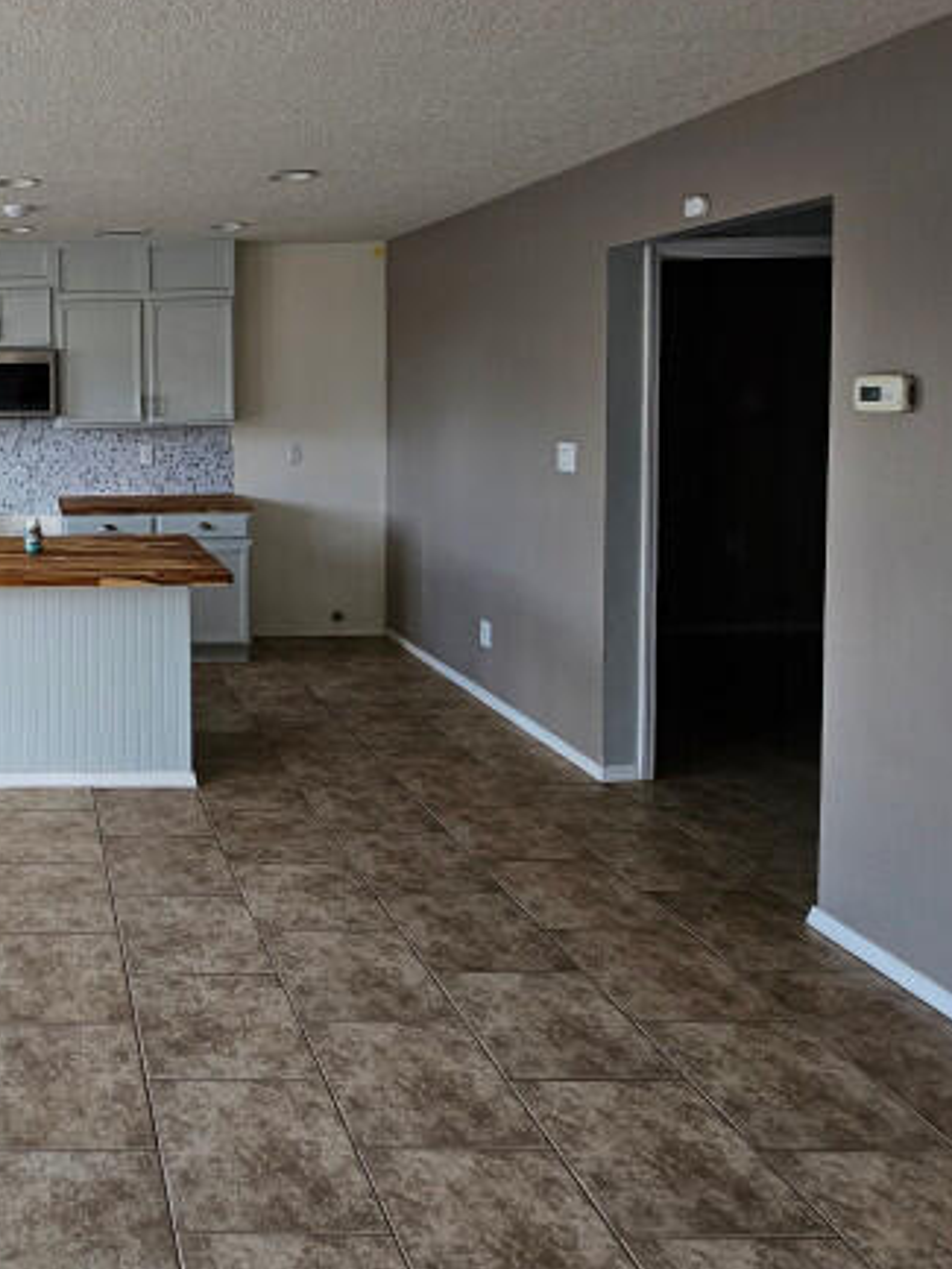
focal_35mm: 24
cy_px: 440
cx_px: 0
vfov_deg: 69.8
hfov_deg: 47.3
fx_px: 880
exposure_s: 1/60
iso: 80
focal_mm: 2.2
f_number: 2.2
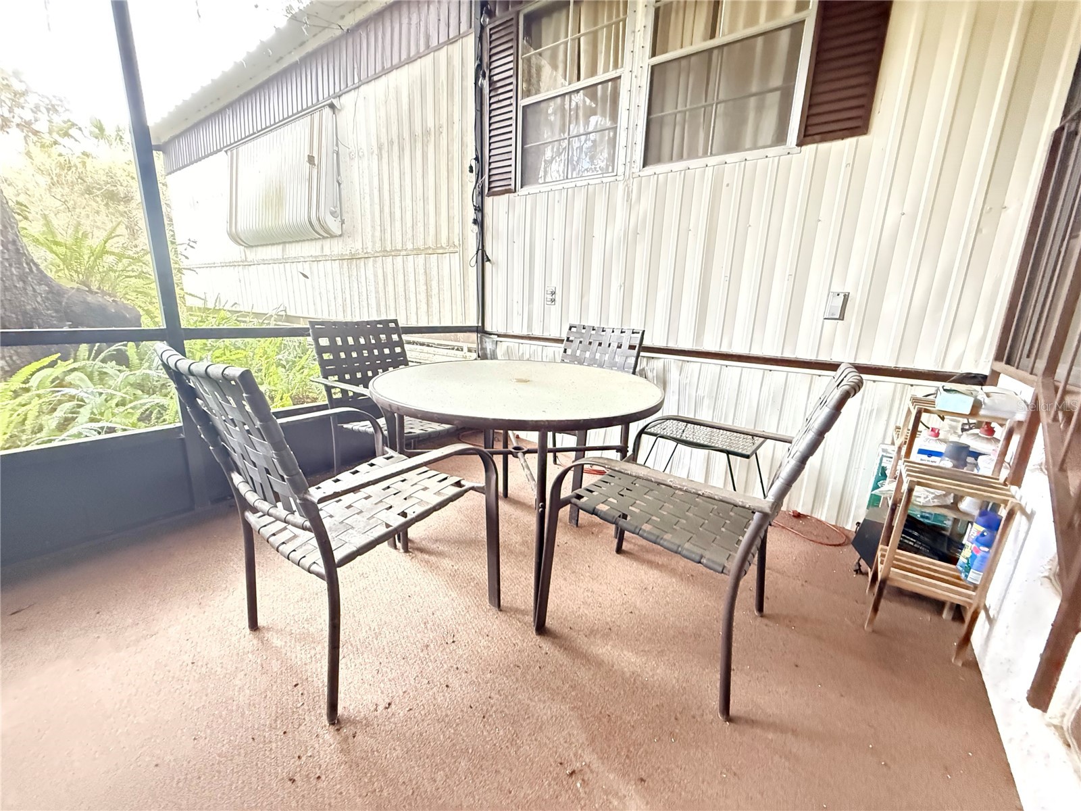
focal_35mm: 14
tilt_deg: -14.0
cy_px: 406
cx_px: 540
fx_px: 437
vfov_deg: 85.7
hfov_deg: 102.1
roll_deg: -1.0
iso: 1600
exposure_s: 1/39
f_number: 2.2
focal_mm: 2.22
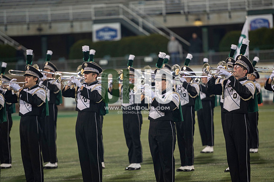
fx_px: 1521
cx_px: 137
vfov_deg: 6.9
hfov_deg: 10.3
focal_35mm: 200
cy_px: 91
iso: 1000
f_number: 2.8
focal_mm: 200
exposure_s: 1/500
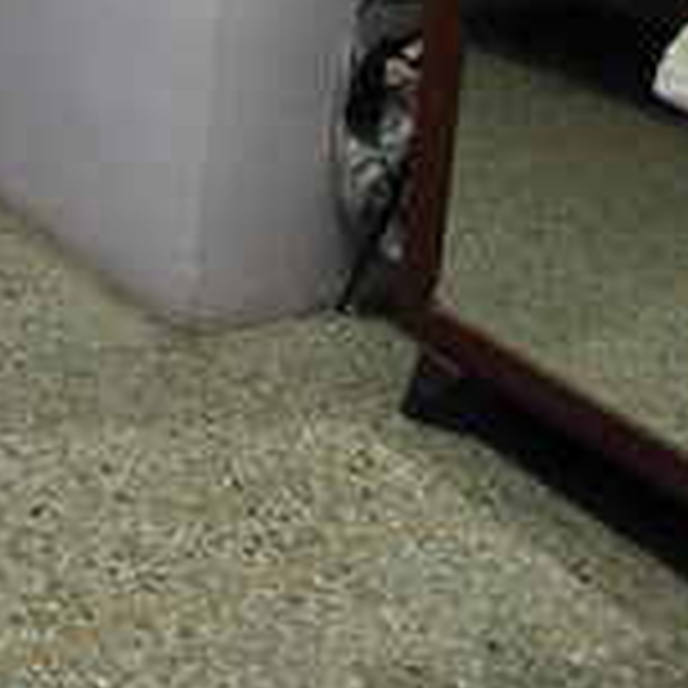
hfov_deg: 26.3
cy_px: -198
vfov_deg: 29.0
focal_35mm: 48
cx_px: -333
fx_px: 1079
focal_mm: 2.2
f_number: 1.9
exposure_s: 1/60
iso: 800
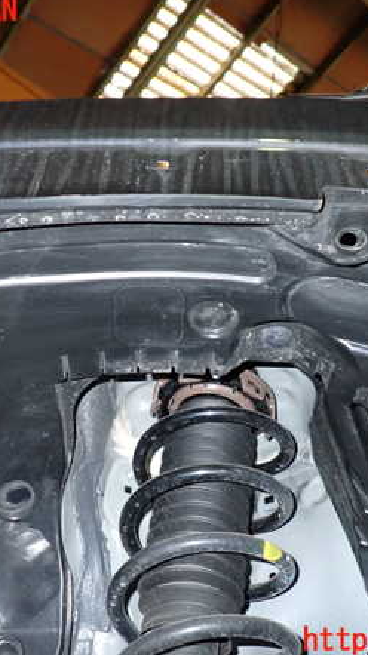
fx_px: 643
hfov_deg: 31.9
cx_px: 193
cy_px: 326
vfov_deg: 54.0
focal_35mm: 37
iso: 800
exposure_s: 1/30
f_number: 5.6
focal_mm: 4.5
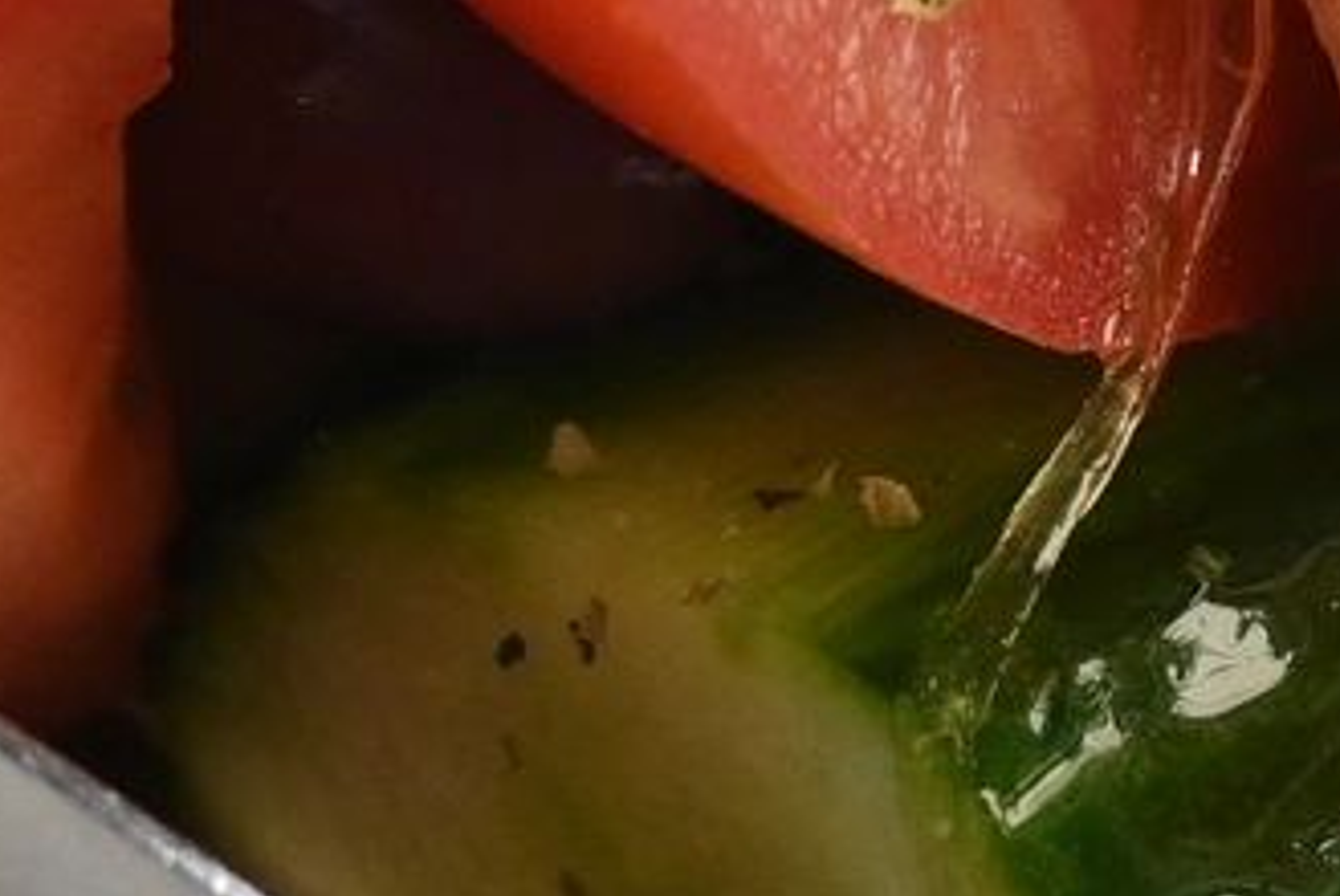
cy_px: 14
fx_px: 10206
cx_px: 1731
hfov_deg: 7.4
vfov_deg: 5.0
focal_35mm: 274
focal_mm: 23.5
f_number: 4
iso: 800
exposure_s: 1/100
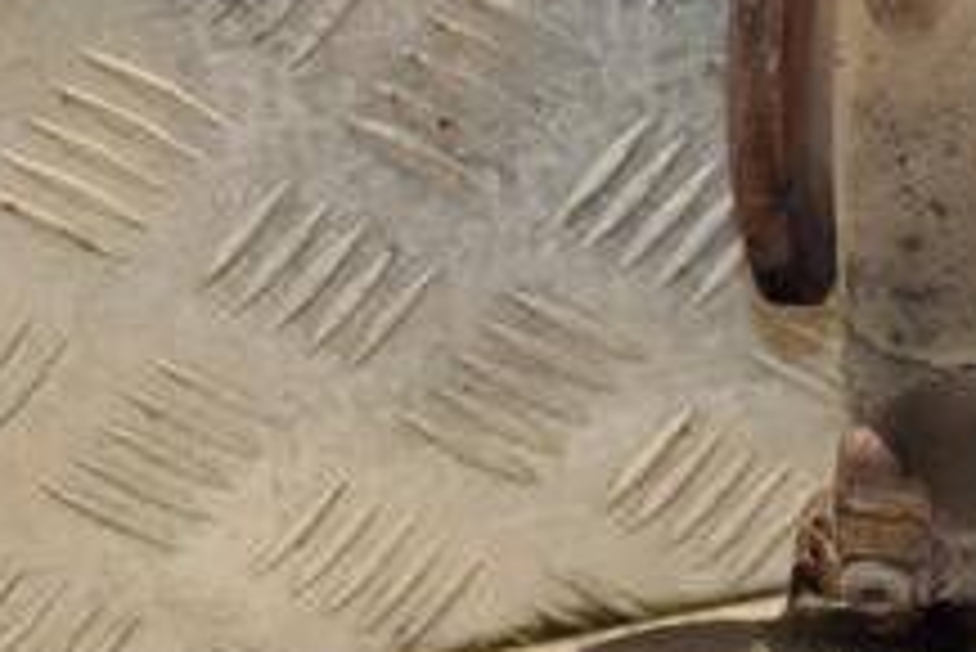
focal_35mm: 199
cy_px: 324
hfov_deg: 10.1
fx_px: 5399
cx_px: 1237
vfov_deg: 6.9
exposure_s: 1/200
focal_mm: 48
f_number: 4.8
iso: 800
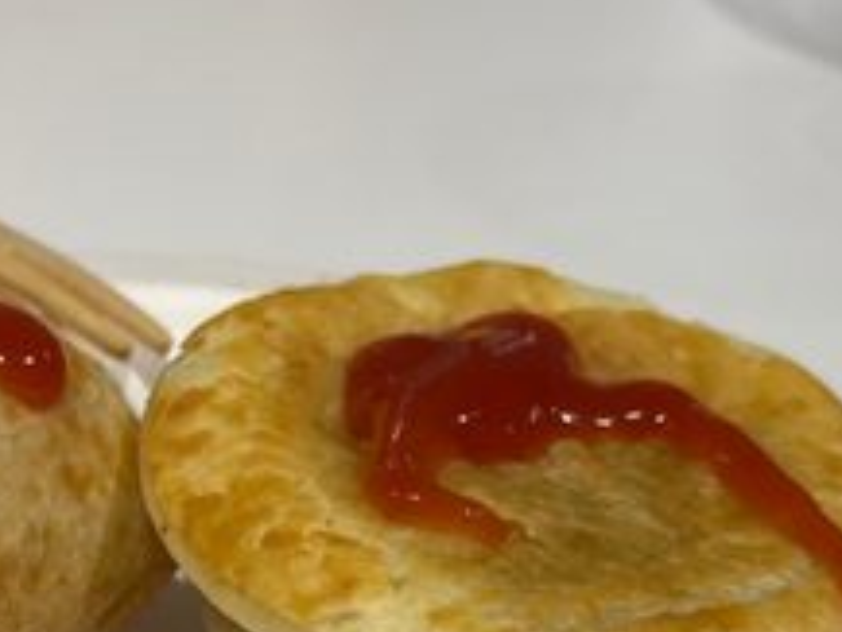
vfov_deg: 15.6
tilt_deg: -35.4
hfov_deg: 21.2
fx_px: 2239
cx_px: 233
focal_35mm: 92
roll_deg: -9.2
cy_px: 713
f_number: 1.6
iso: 100
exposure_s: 1/117
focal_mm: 5.1
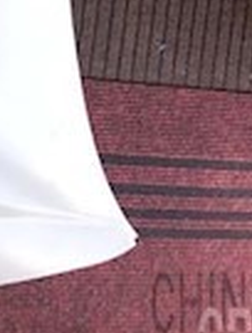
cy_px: -200
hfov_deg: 12.0
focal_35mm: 117
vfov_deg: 15.2
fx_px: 1130
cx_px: -158
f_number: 2.4
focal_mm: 4.12
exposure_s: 1/30
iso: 50
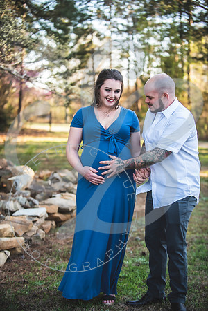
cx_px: 104
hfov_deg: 19.5
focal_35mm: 70
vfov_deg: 28.8
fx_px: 607
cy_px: 156
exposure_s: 1/320
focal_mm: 70
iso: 250
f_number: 2.8
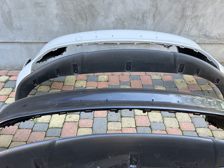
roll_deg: -0.8
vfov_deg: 48.1
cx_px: 112
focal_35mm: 29
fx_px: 187
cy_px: 91
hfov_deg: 61.7
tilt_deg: -38.6
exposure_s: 1/121
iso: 125
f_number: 1.78
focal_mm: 6.86
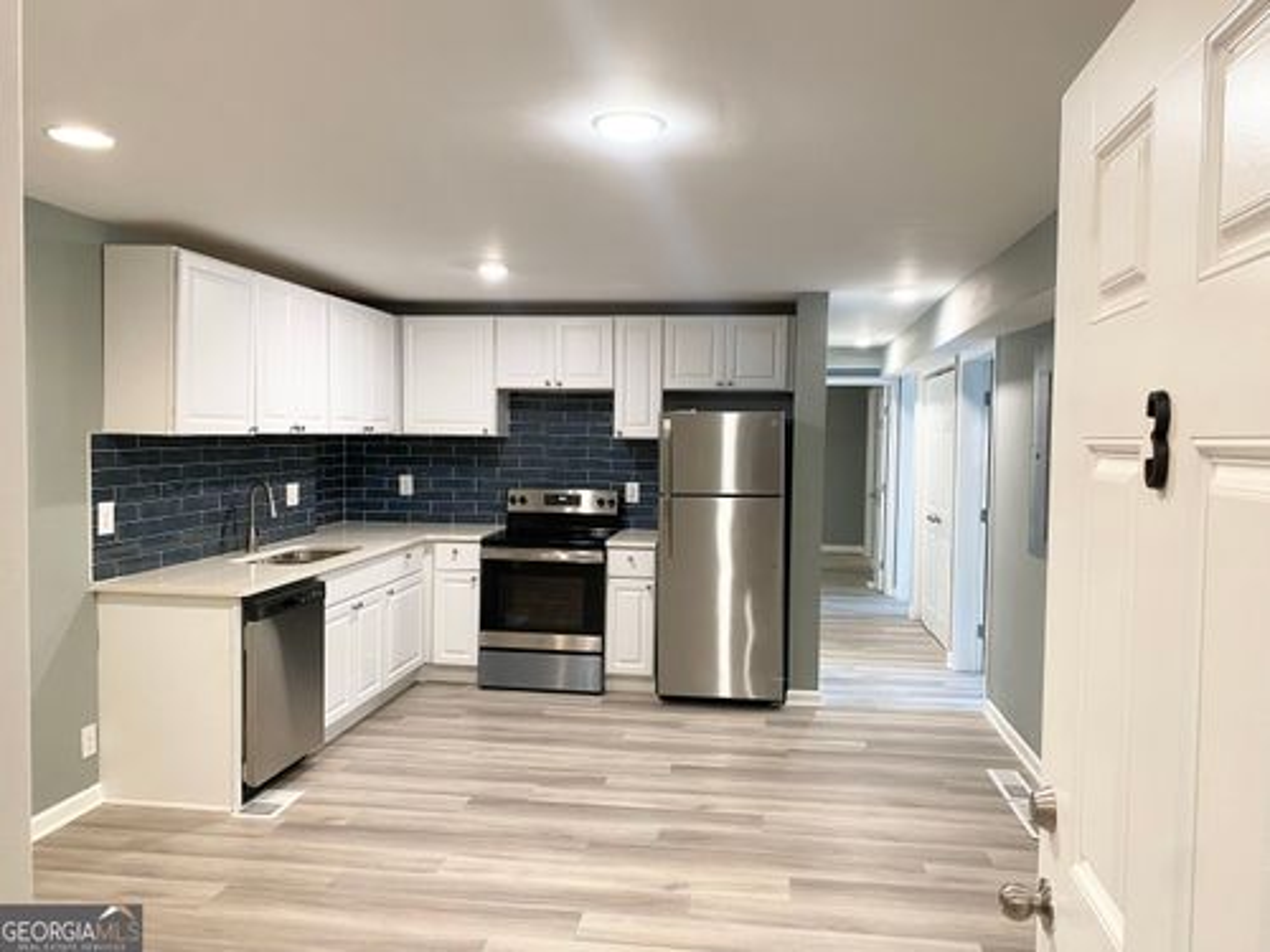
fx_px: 954
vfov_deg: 53.1
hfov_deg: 67.3
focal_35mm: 26
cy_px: 476
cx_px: 635
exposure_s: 1/60
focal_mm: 4.25
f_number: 1.8
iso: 200
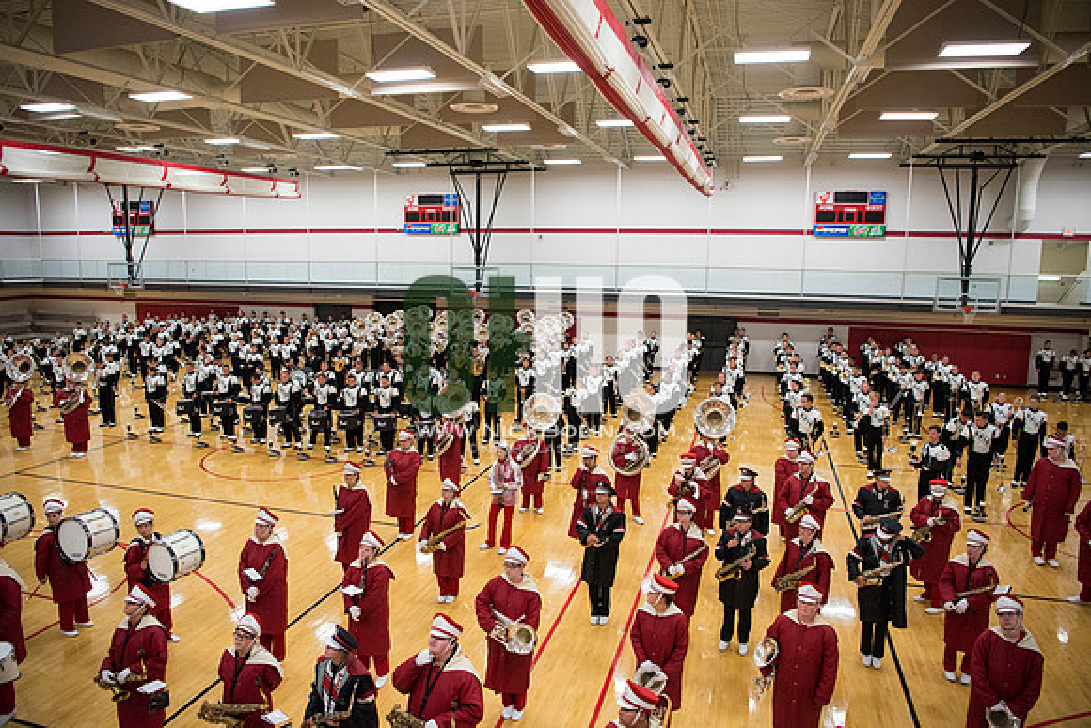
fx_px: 727
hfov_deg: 73.7
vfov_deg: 53.2
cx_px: 546
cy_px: 364
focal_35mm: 24
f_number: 3.2
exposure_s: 1/500
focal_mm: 24
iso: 2000
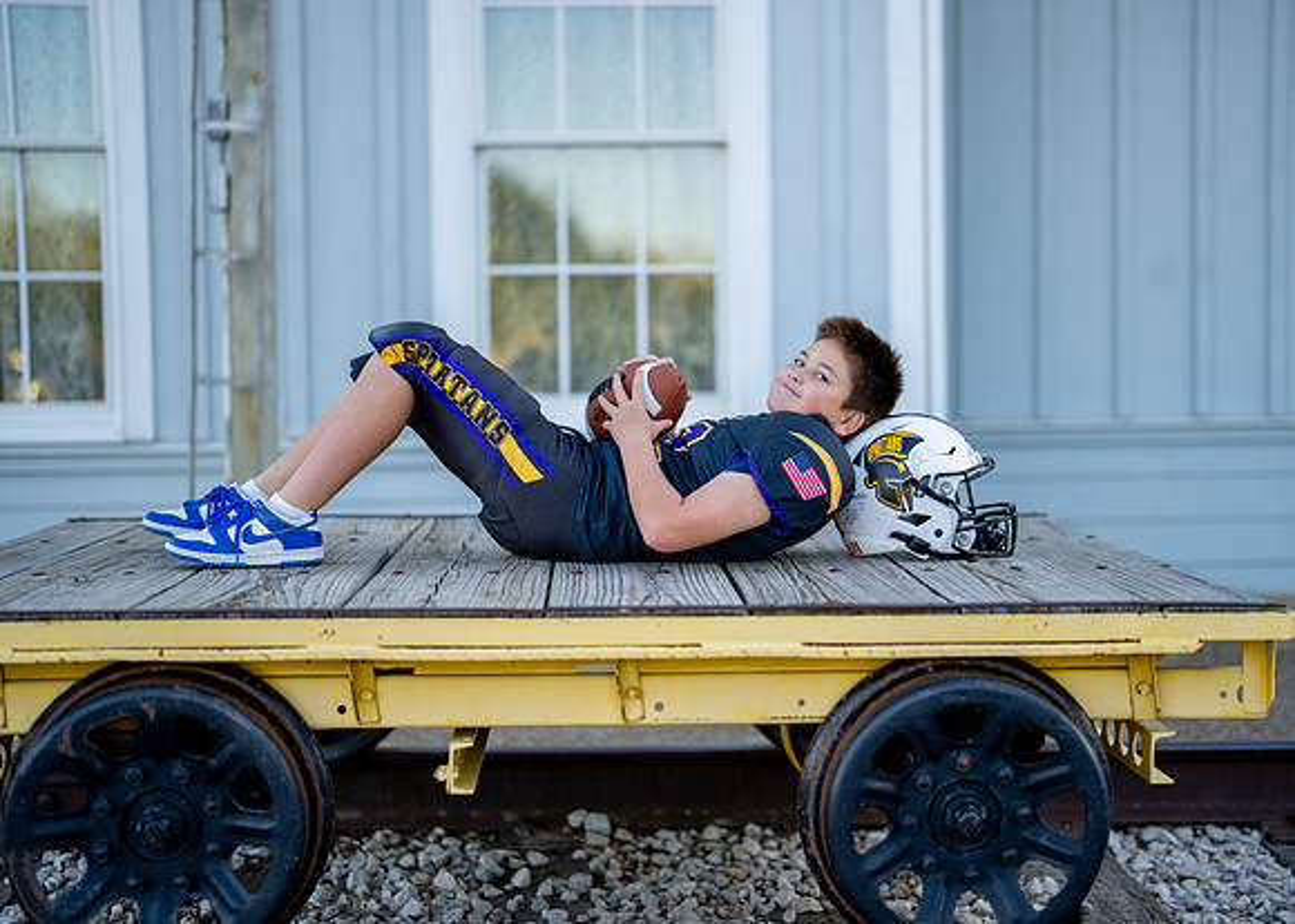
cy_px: 458
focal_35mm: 54
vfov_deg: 26.2
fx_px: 1987
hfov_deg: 36.1
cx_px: 700
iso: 100
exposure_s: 1/1250
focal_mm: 50
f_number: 1.2
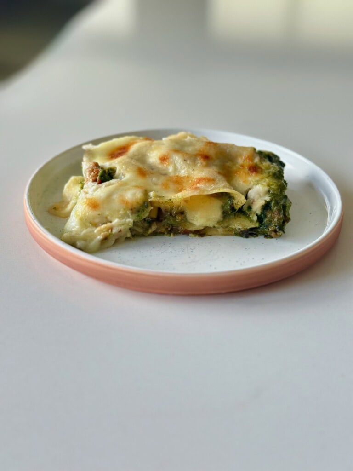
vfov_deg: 39.7
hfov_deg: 30.3
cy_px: 236
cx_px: 176
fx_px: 653
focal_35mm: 48
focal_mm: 6.9
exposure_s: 1/94
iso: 125
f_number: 1.8
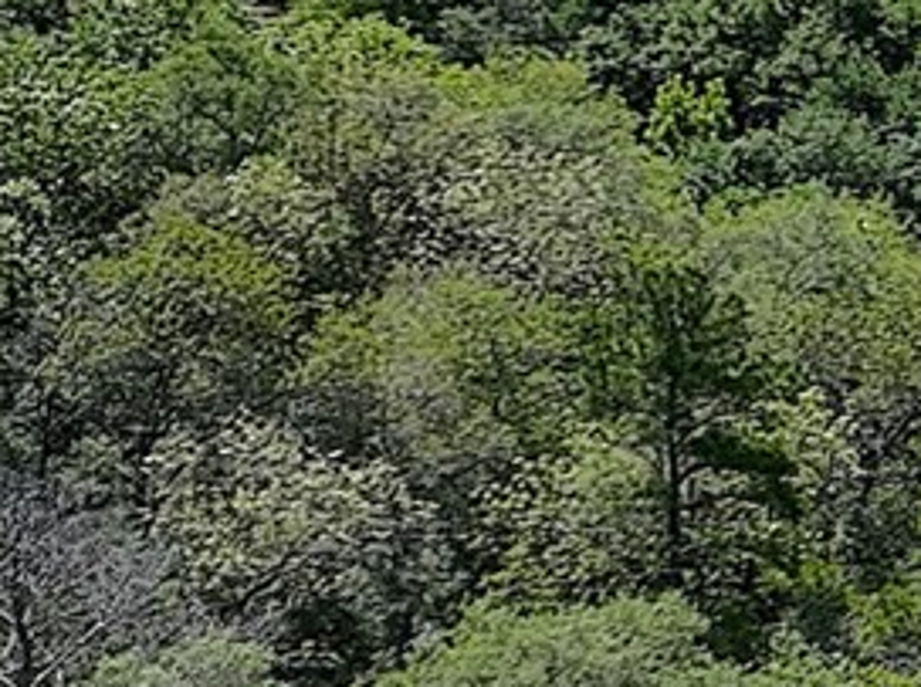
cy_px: 288
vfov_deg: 8.2
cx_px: 2157
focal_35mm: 181
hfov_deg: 9.7
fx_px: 4807
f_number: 2.8
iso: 120
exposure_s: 1/500
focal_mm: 12.3
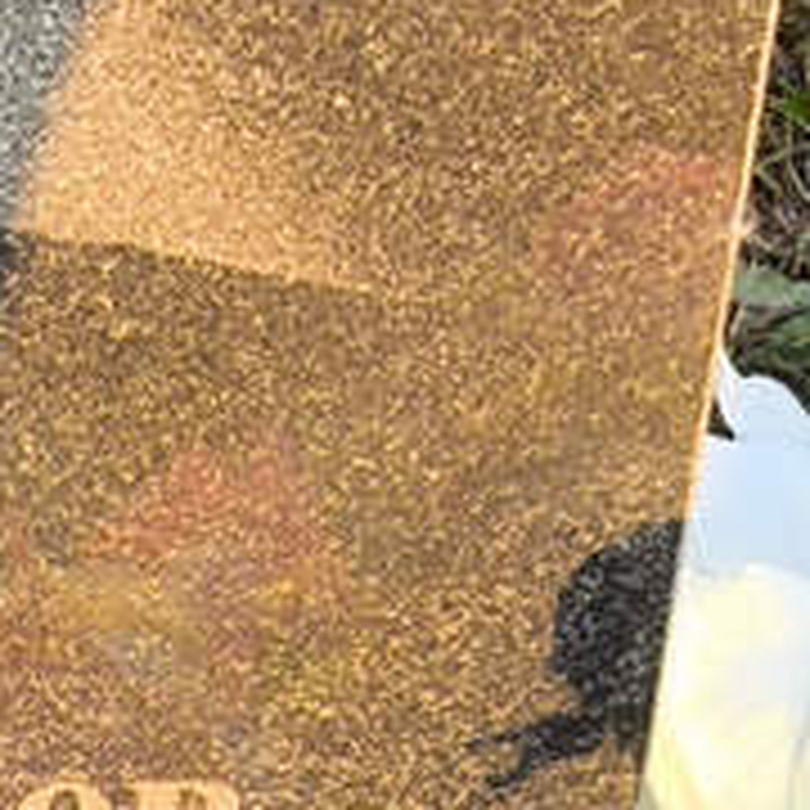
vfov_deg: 8.8
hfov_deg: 8.4
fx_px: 5189
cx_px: -839
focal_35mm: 196
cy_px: 936
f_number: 1.7
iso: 50
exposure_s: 1/108
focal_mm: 4.71
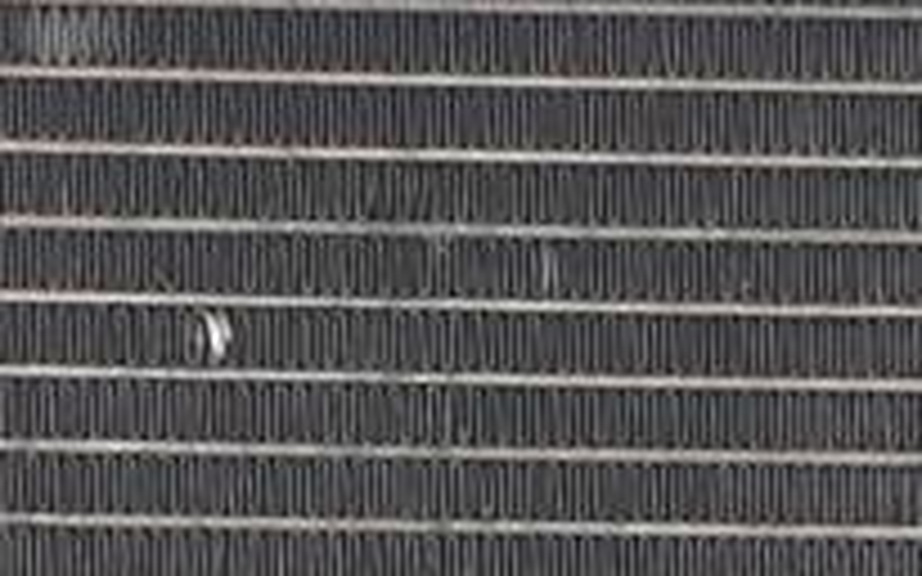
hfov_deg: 10.7
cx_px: 900
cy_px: 1026
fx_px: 4873
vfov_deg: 6.6
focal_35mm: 194
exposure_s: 1/100
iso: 100
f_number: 2.4
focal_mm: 4.3
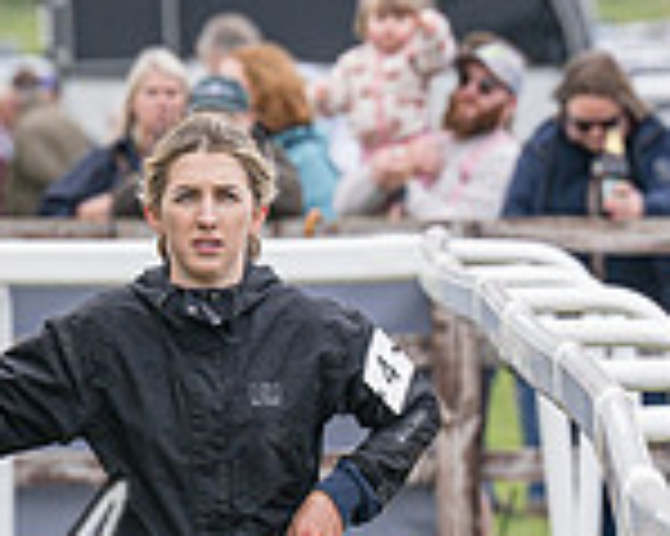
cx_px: -56
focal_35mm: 746
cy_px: 520
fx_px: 14783
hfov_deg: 2.6
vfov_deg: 2.1
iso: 400
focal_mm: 170
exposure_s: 1/1250
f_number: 4.5
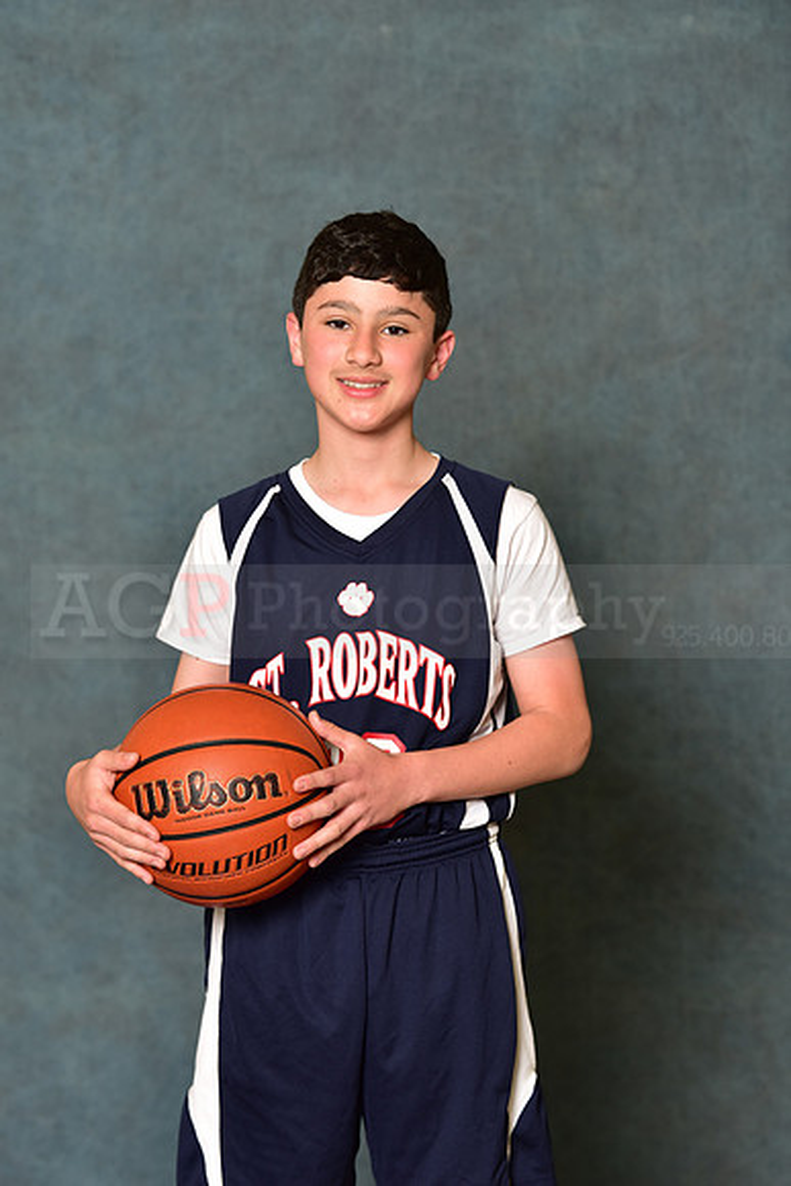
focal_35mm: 102
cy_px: 593
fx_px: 3359
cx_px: 396
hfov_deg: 13.4
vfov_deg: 20.0
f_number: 4.5
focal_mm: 102
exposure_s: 1/200
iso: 320
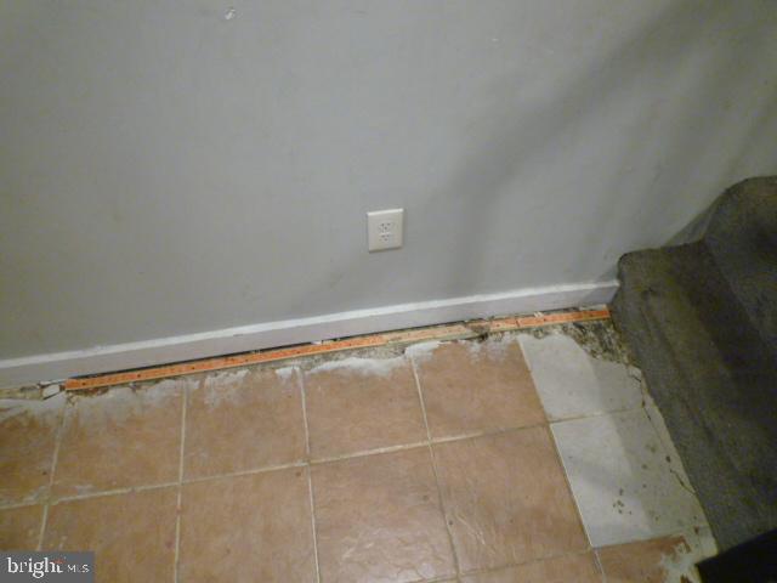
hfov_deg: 69.4
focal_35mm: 25
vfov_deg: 54.9
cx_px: 388
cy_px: 292
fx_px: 561
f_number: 2.8
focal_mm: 4.4
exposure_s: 1/30
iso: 400
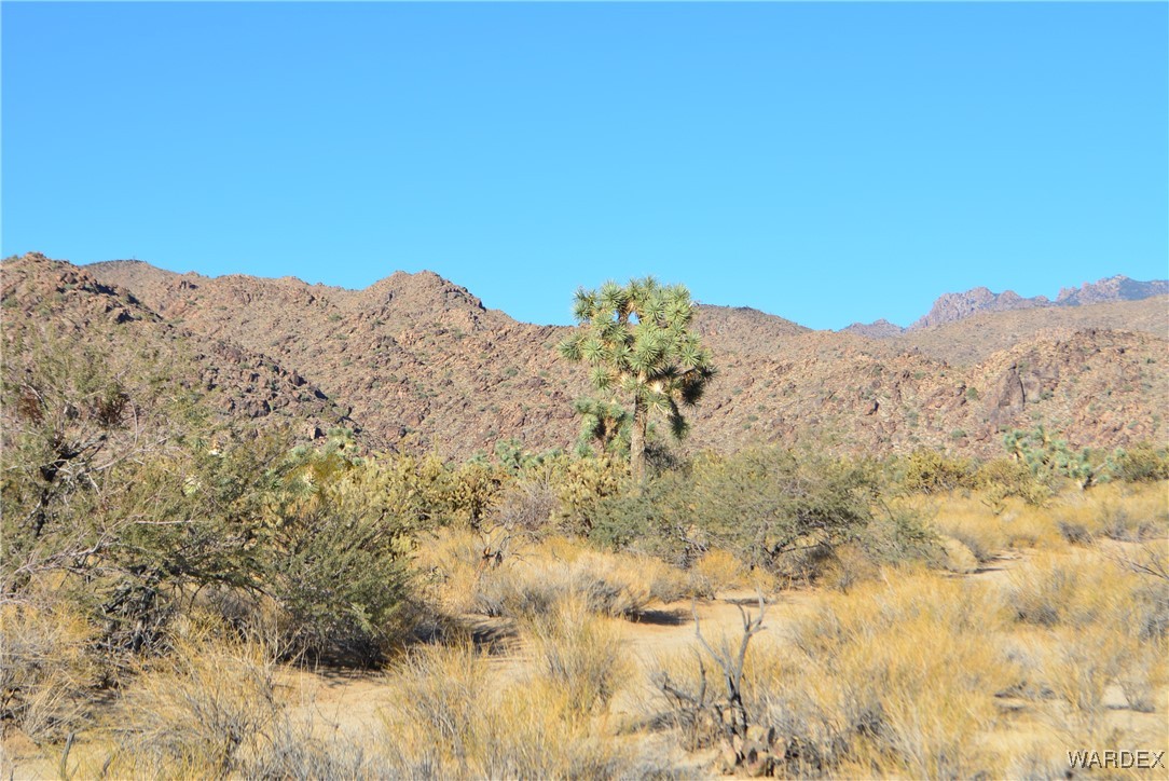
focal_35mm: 82
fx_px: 2680
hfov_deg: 24.6
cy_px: 390
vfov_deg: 16.6
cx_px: 584
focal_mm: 55
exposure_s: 1/320
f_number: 10
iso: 200
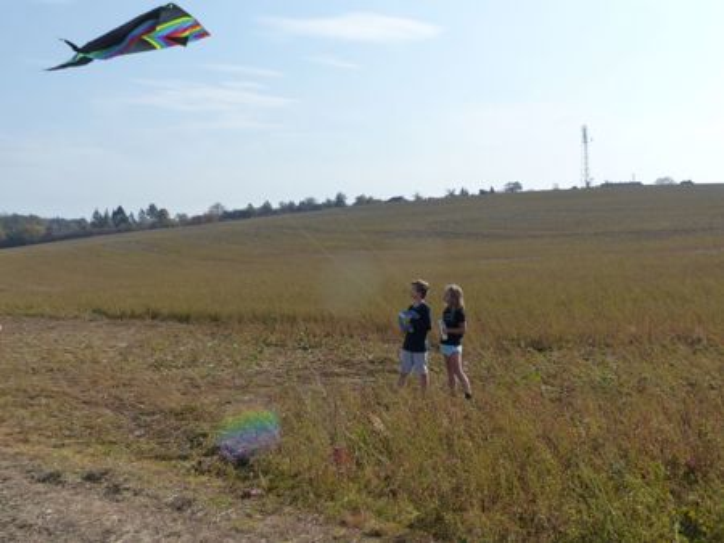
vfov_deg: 30.9
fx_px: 984
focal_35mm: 47
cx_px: 362
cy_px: 272
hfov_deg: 40.4
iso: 160
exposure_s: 1/1600
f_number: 4
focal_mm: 8.1
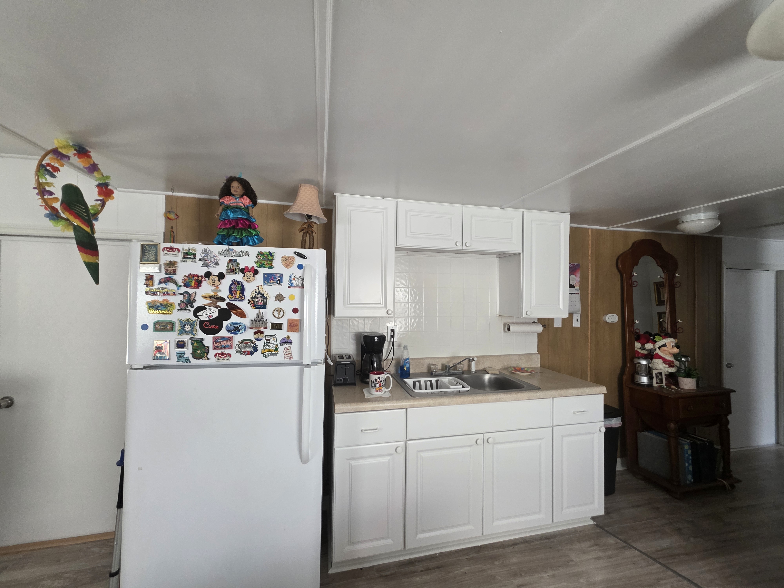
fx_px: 294
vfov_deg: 89.9
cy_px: 294
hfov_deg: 106.2
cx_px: 392
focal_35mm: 13
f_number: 1.9
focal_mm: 2.2
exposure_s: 1/60
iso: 320
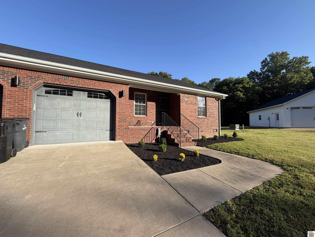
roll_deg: +0.1
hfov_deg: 102.1
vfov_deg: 85.7
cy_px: 118
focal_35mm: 14
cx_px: 158
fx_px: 127
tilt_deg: +2.5
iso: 40
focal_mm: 2.22
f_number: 2.2
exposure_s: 1/770
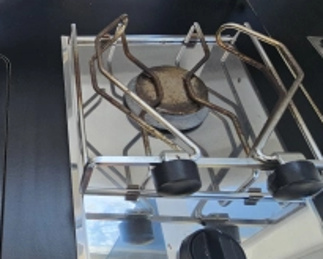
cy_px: 165
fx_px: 325
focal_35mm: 34
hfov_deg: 43.8
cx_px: -11
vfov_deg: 43.0
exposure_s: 1/467
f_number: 2.2
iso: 50
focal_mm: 2.2
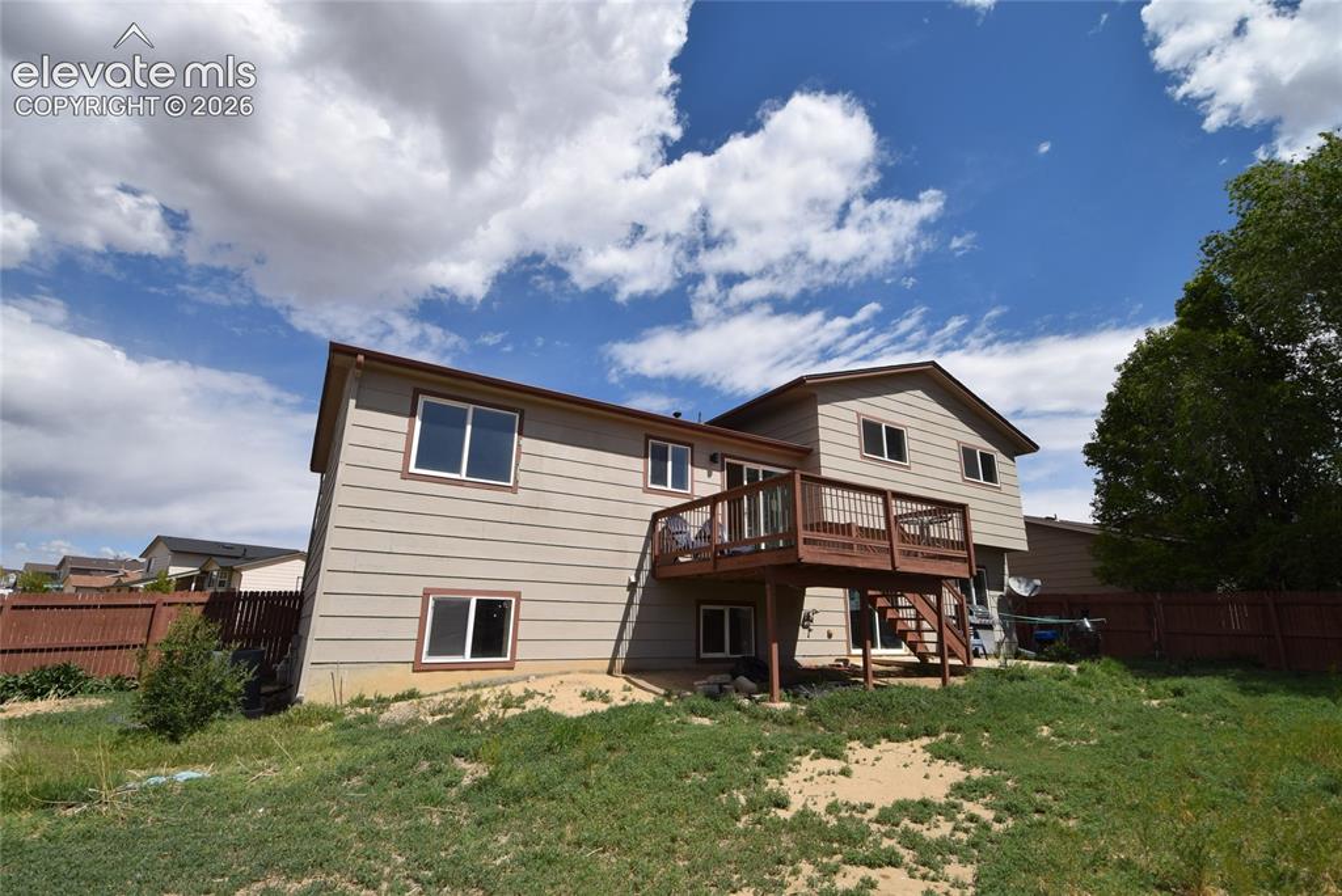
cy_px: 448
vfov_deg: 77.4
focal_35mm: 15
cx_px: 671
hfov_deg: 100.4
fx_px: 559
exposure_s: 1/400
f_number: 10
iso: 200
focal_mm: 10
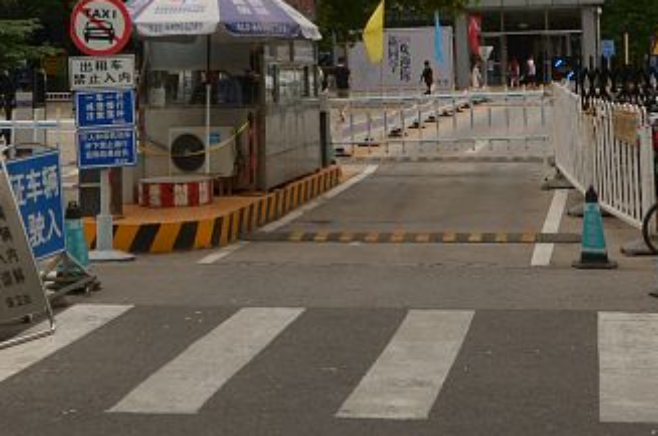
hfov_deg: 26.3
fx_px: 1405
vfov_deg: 16.9
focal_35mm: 77
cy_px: -79
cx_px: 266
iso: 100
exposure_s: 1/125
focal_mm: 14
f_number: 8
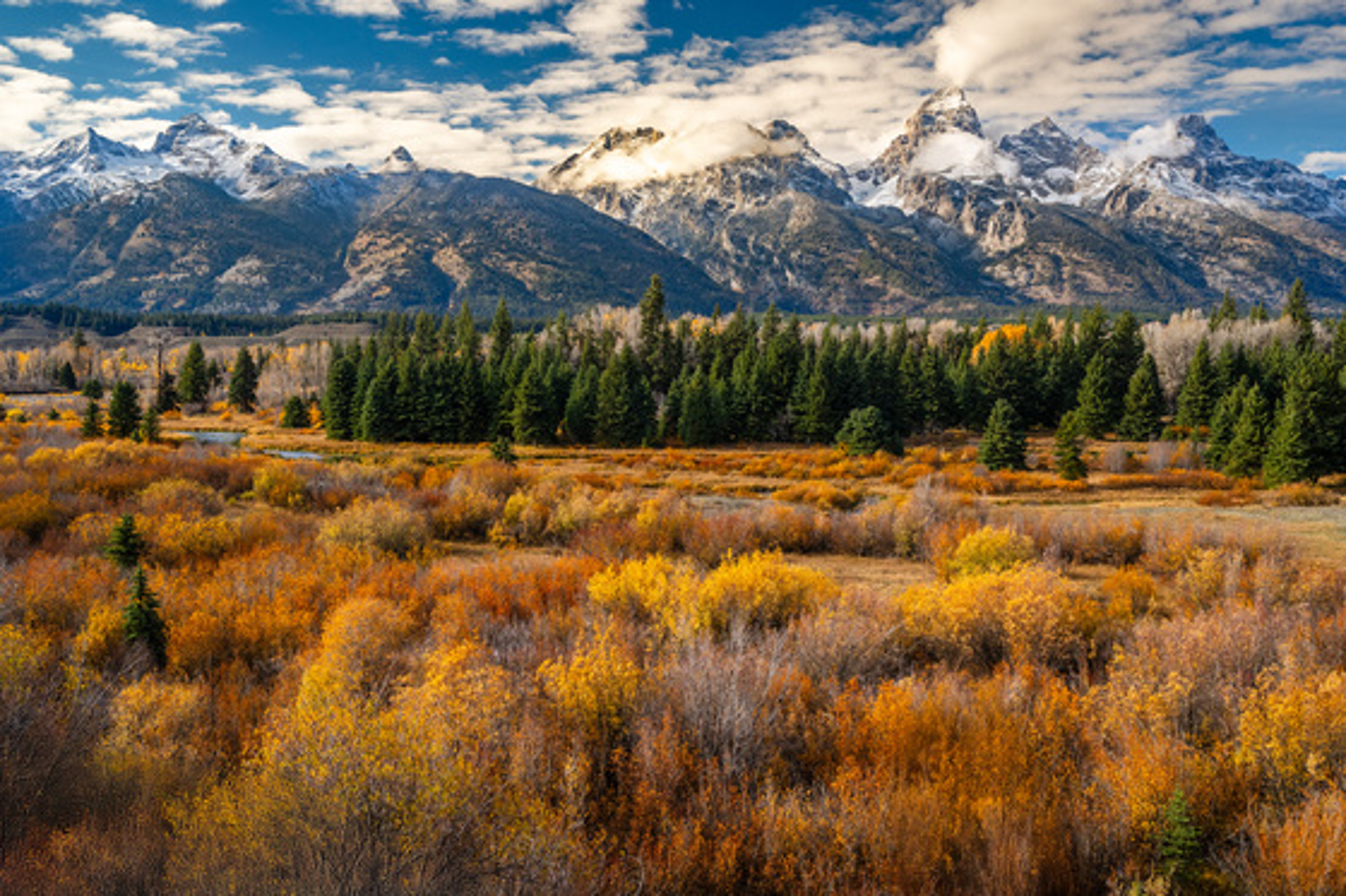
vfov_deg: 36.9
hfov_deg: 53.1
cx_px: 673
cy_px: 448
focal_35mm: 36
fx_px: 1346
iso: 400
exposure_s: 1/80
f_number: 16
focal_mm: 36
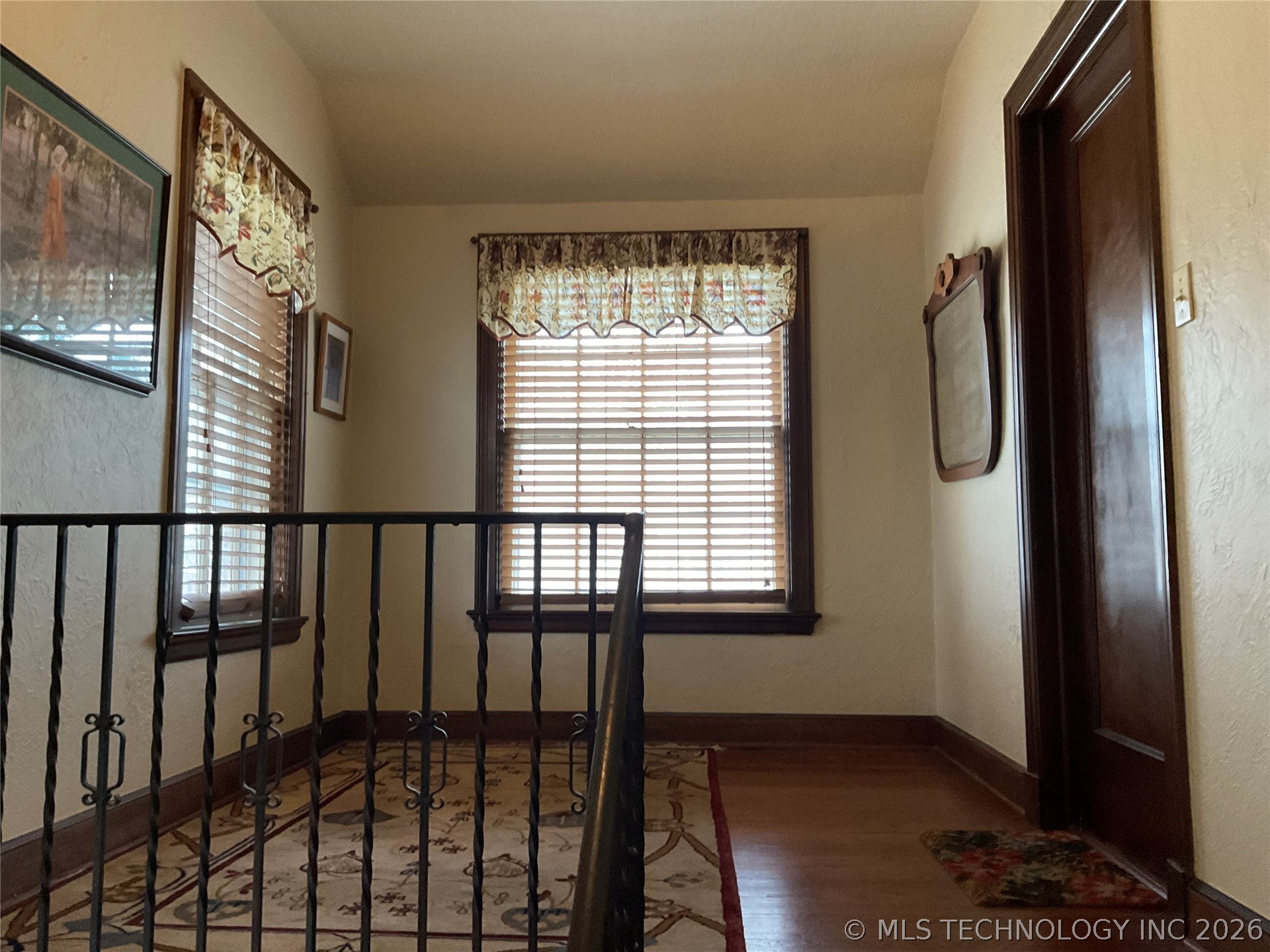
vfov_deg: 48.2
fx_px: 1064
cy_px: 476
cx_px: 635
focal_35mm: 29
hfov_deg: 61.7
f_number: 1.8
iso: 250
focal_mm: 3
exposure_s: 1/40
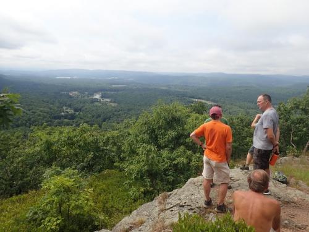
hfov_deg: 69.4
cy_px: 116
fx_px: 223
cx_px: 154
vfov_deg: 54.9
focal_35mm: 25
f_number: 8
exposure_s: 1/160
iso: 100
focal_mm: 4.5
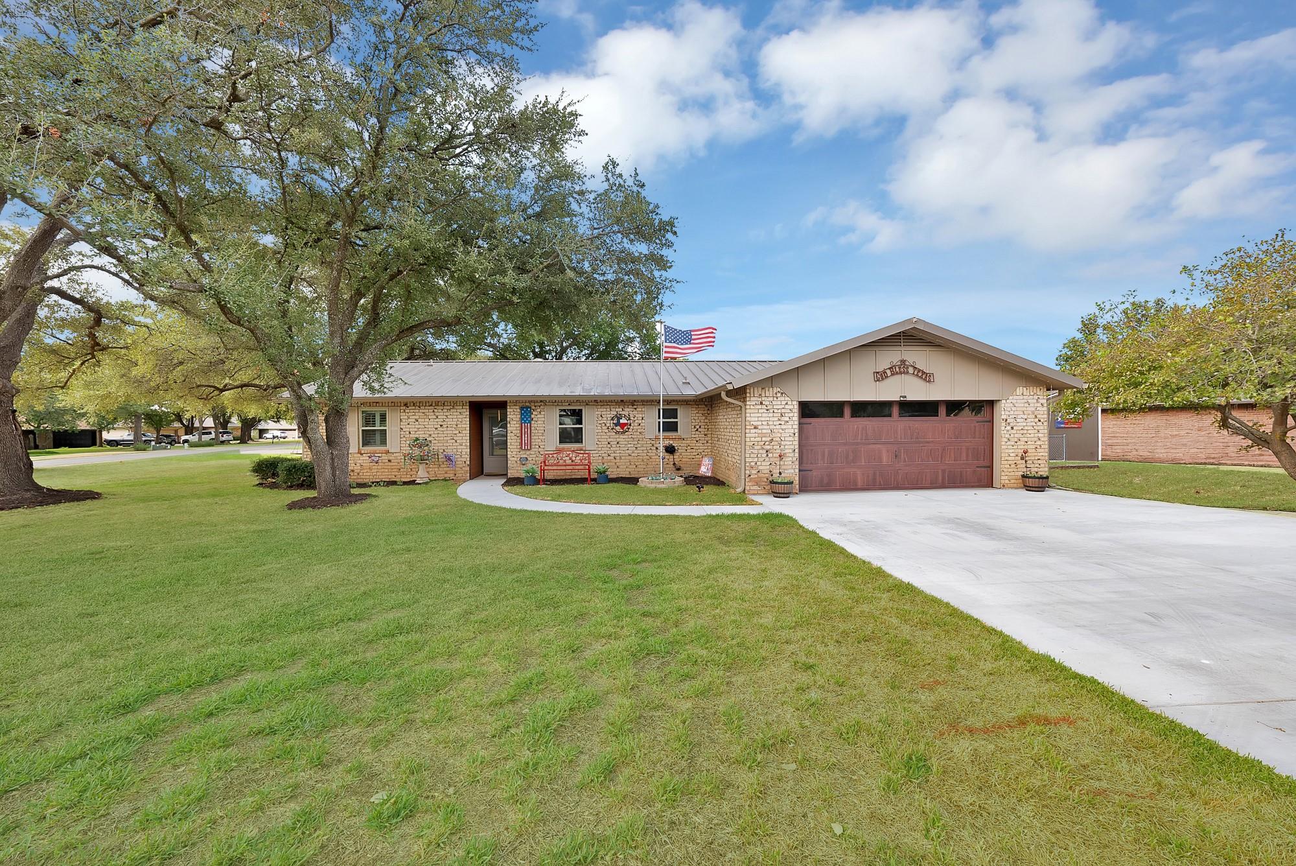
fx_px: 432
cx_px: 648
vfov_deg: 90.1
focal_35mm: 12
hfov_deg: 112.6
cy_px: 433
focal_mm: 12
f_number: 9
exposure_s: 1/50
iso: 640
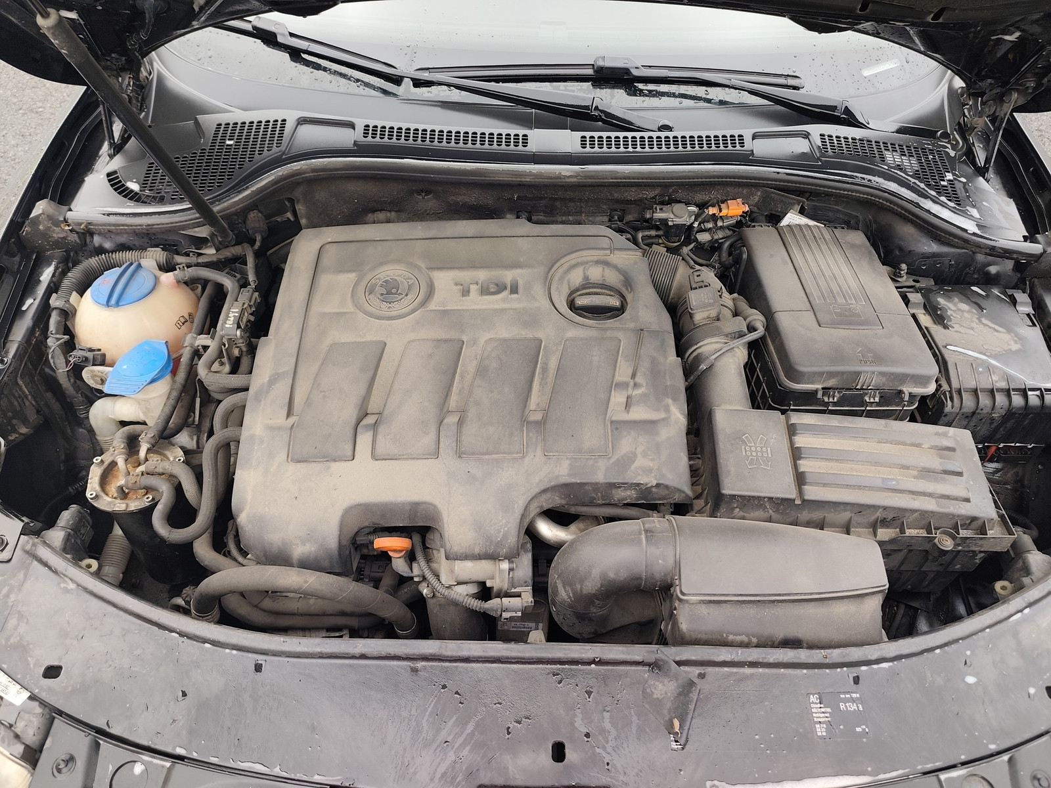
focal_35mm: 23
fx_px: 698
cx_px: 526
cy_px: 394
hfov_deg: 73.9
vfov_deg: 58.9
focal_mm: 6.19
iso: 160
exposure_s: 1/100
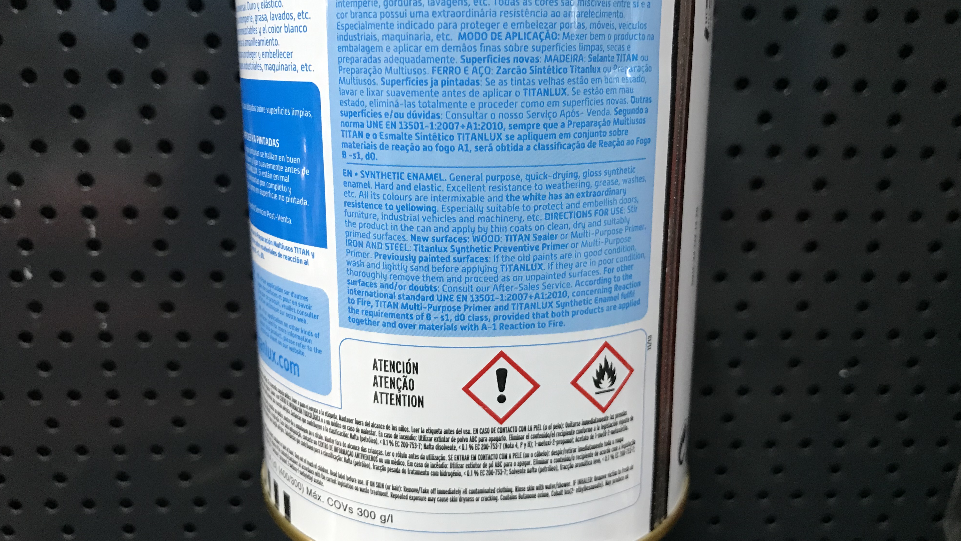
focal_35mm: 31
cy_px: 255
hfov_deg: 62.6
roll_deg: +0.0
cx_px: 474
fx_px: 790
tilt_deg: -16.5
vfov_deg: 37.8
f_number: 1.8
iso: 80
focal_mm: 3.99
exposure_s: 1/17
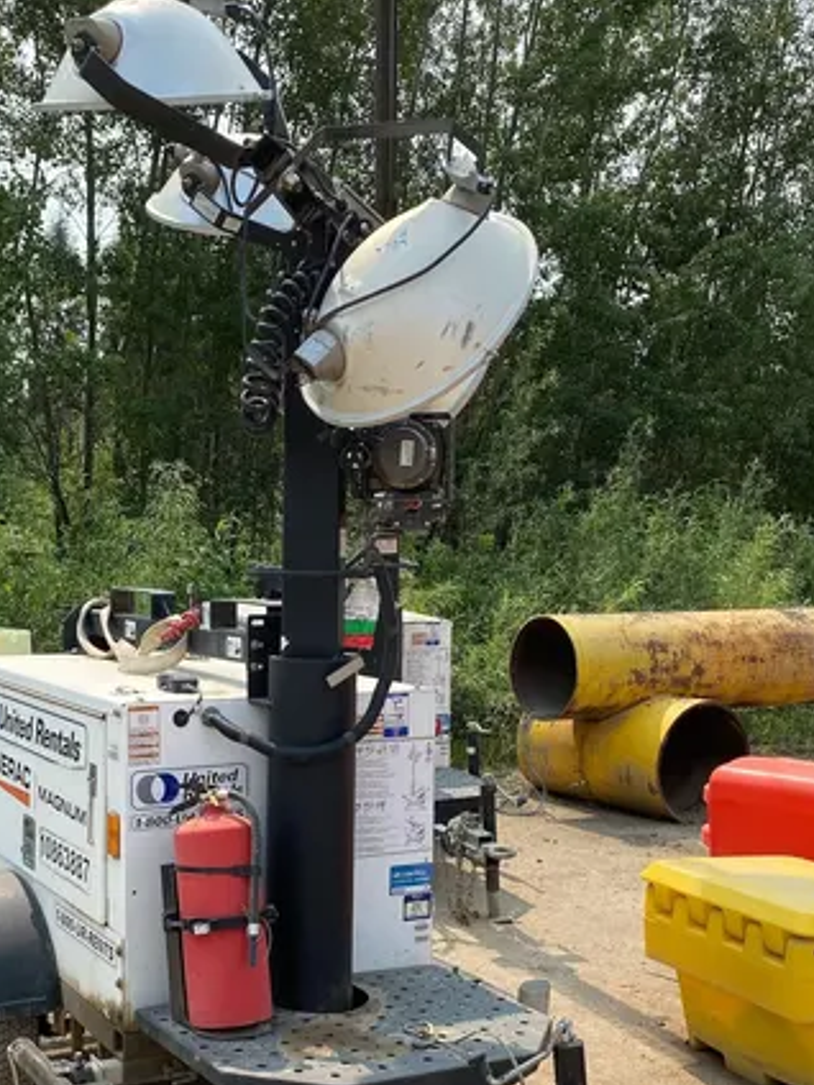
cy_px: 751
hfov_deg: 32.0
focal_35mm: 45
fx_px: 1411
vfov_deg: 41.4
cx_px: 279
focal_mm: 4.25
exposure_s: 1/1585
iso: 32
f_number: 1.8
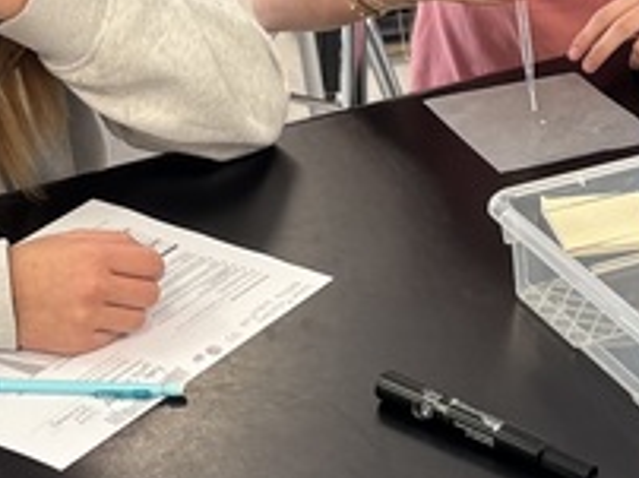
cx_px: 522
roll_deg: -1.2
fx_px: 2434
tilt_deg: -26.7
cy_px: 95
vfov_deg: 11.2
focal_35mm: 132
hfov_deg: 14.9
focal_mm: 5.96
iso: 125
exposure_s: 1/60
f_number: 1.6
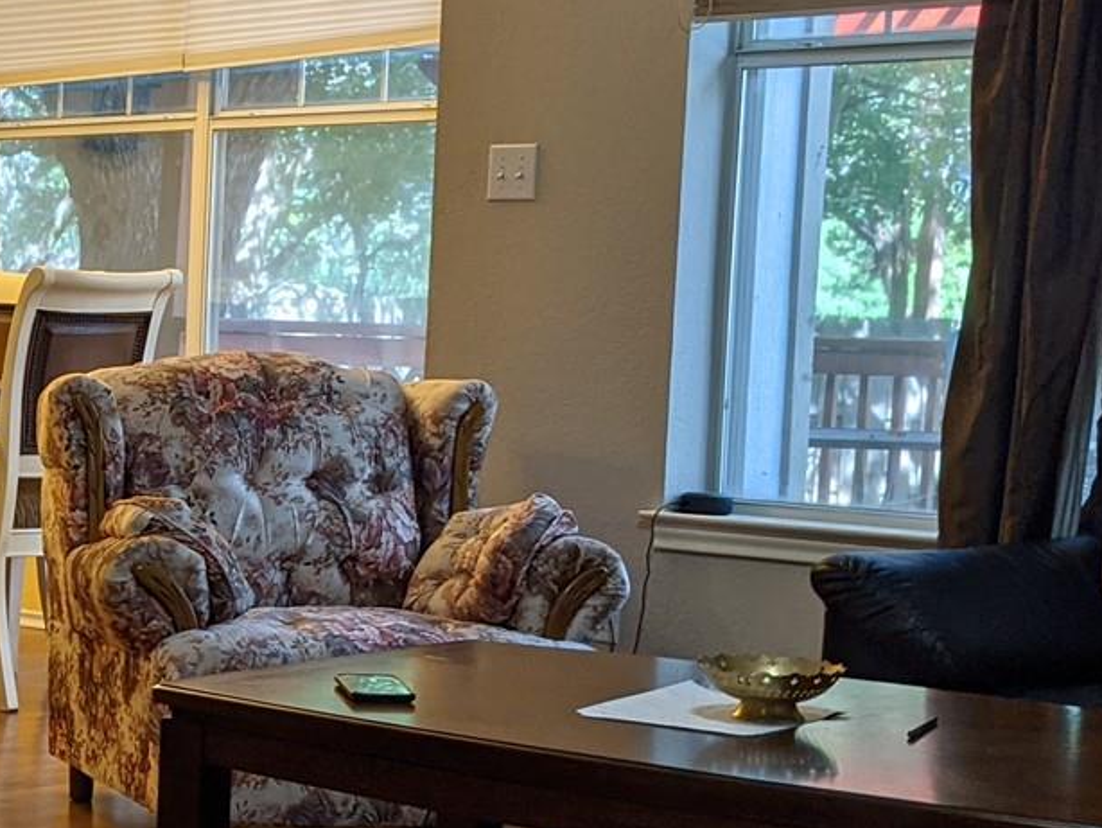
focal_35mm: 90
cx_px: -298
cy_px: 586
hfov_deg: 20.1
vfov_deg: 16.4
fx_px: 2866
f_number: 1.73
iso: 51
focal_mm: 4.38
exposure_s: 1/40
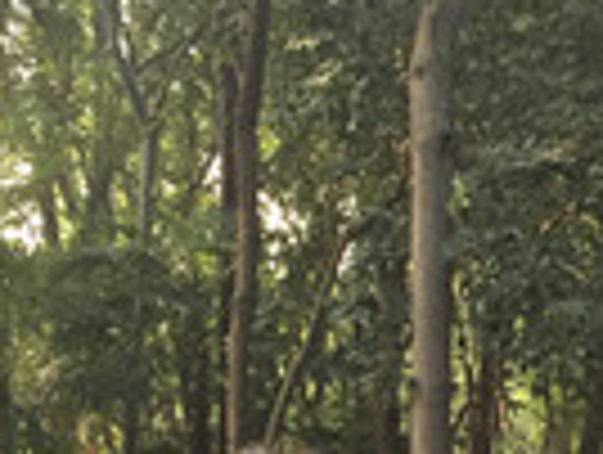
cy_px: 708
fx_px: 1885
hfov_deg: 18.0
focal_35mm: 108
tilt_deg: -5.8
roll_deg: +0.4
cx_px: 490
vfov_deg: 12.9
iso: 40
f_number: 2.2
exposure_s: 1/33
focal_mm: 4.15
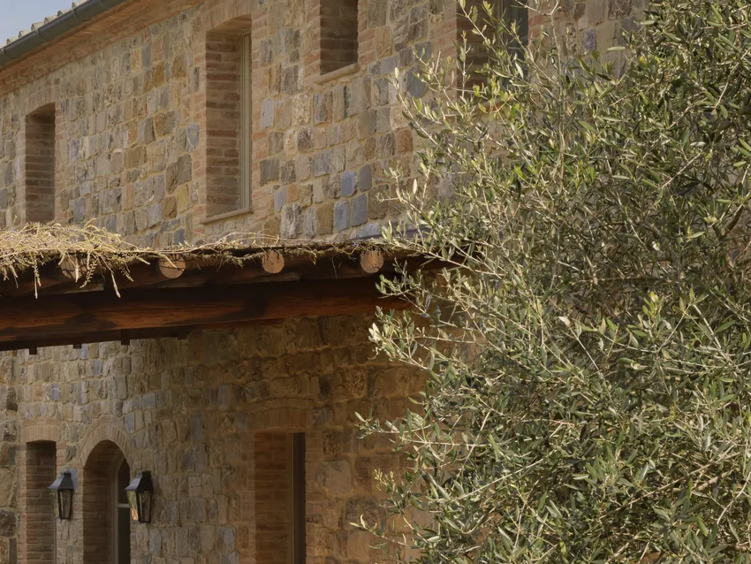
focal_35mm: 120
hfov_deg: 16.4
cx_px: 222
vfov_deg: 12.3
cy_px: 431
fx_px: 2604
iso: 400
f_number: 16
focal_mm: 64
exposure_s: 1/100
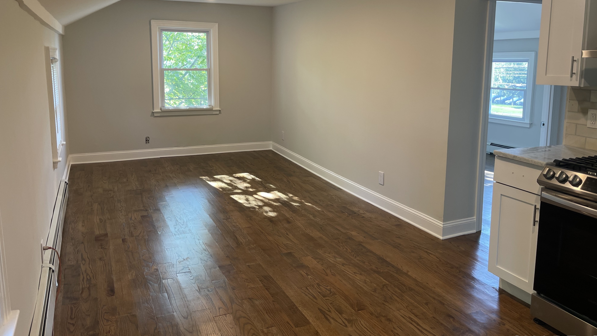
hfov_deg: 66.1
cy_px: 123
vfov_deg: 39.9
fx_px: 459
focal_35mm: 29
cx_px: 298
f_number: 1.6
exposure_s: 1/60
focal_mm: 5.1
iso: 80
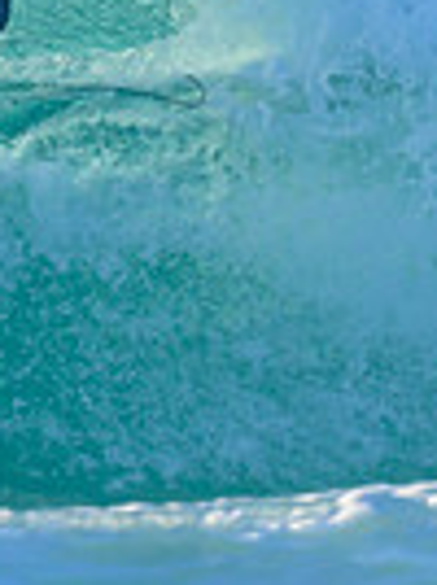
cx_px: -323
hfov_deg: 0.3
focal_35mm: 4587
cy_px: 71
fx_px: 77457
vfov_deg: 0.4
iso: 560
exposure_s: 1/2000
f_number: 6.3
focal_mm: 800
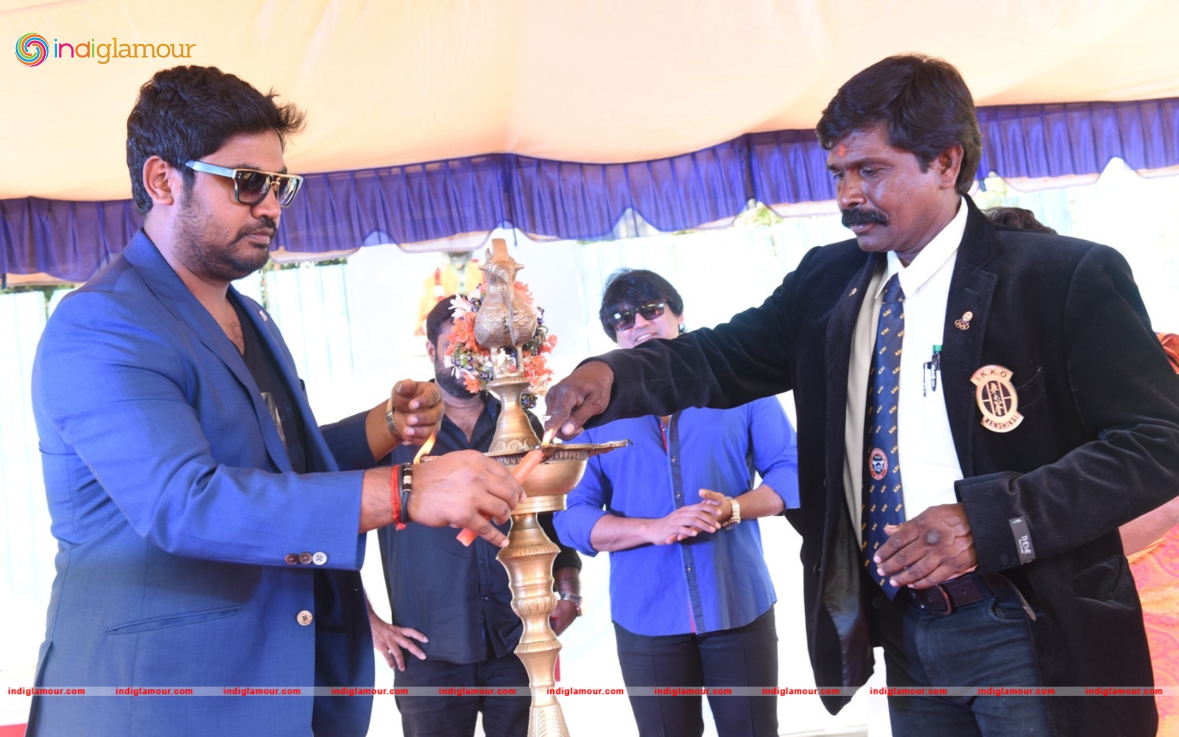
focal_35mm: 46
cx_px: 589
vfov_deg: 28.0
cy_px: 391
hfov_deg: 43.5
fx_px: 1478
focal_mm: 45
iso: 500
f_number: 6.3
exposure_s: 1/80
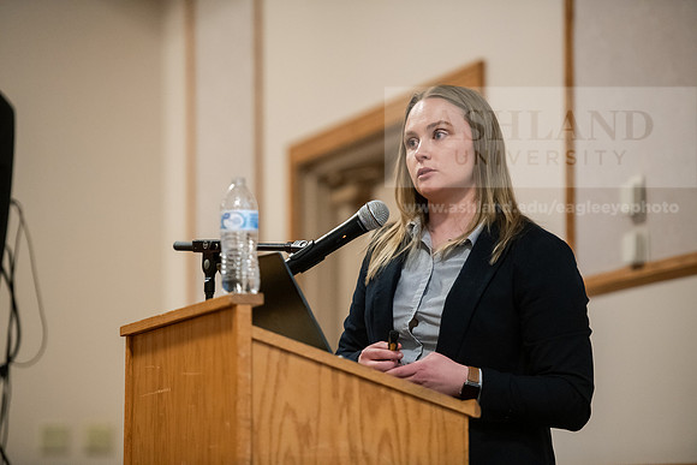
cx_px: 348
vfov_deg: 8.3
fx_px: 3195
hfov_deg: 12.4
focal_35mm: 165
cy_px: 232
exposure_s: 1/200
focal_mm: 165
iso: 4000
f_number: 2.8
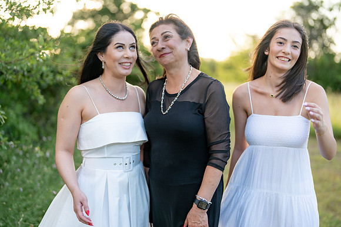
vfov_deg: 27.0
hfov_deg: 39.6
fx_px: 474
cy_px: 114
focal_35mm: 50
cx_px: 170
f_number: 1.2
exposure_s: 1/1000
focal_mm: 50
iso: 100
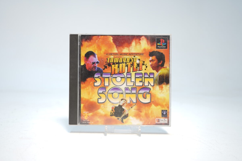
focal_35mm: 33
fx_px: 222
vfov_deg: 40.0
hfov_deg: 57.2
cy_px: 80
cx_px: 121
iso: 64
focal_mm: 33
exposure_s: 1/3
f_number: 5.6
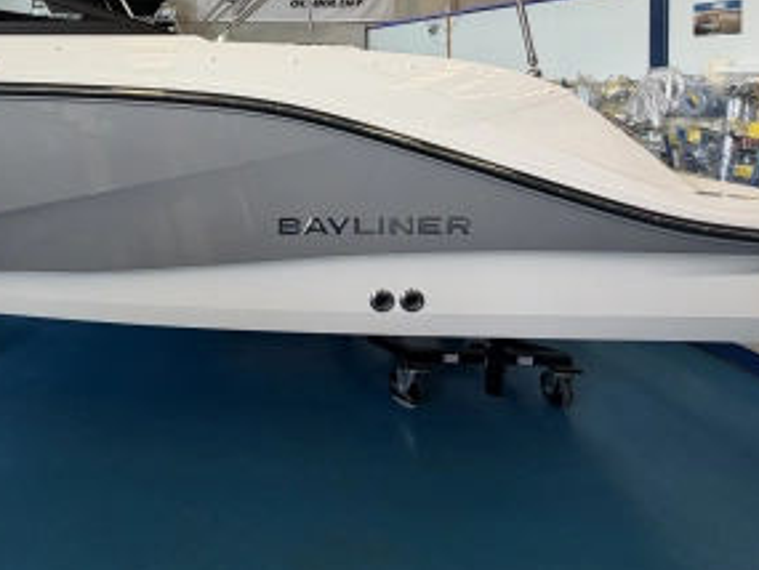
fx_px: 592
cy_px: 71
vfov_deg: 46.9
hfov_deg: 57.6
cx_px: 99
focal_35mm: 27
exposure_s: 1/129
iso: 50
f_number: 2.2
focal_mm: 2.22
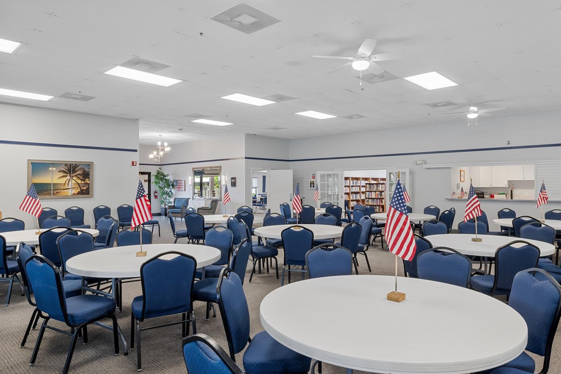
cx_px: 291
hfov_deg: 75.9
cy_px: 193
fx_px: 359
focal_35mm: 23
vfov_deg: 55.0
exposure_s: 1/1.25
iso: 400
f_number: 8
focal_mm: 14.7
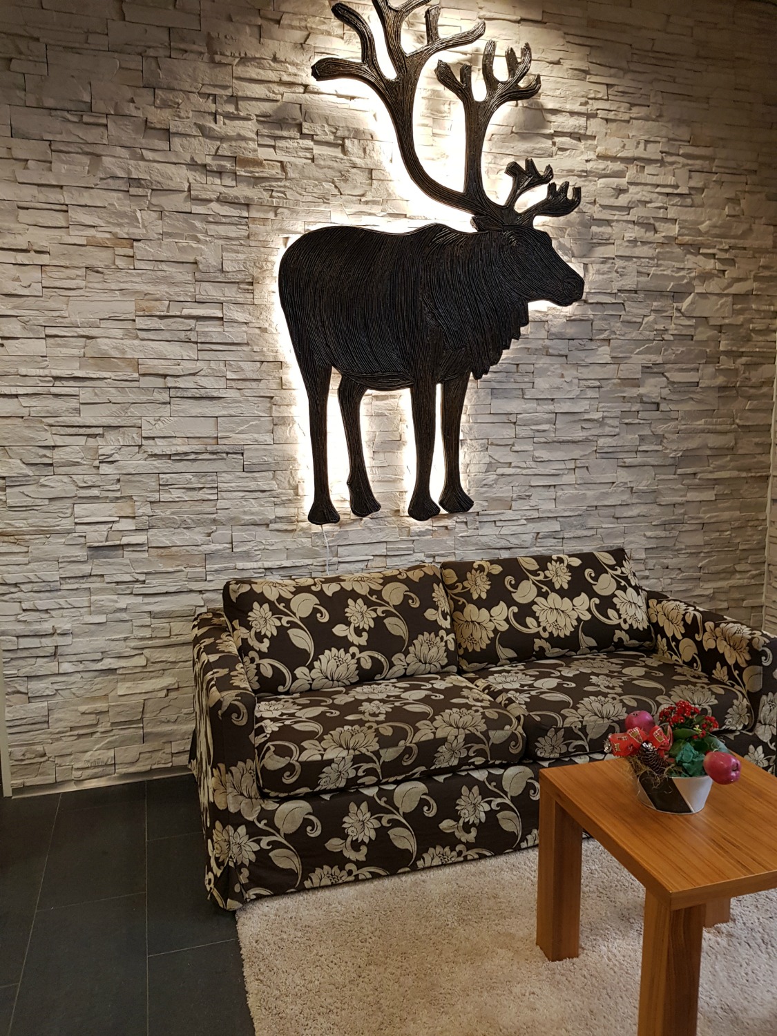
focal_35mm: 26
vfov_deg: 67.3
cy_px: 518
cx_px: 388
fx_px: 778
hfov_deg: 53.1
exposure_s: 1/33
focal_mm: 4.2
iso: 160
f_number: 1.7
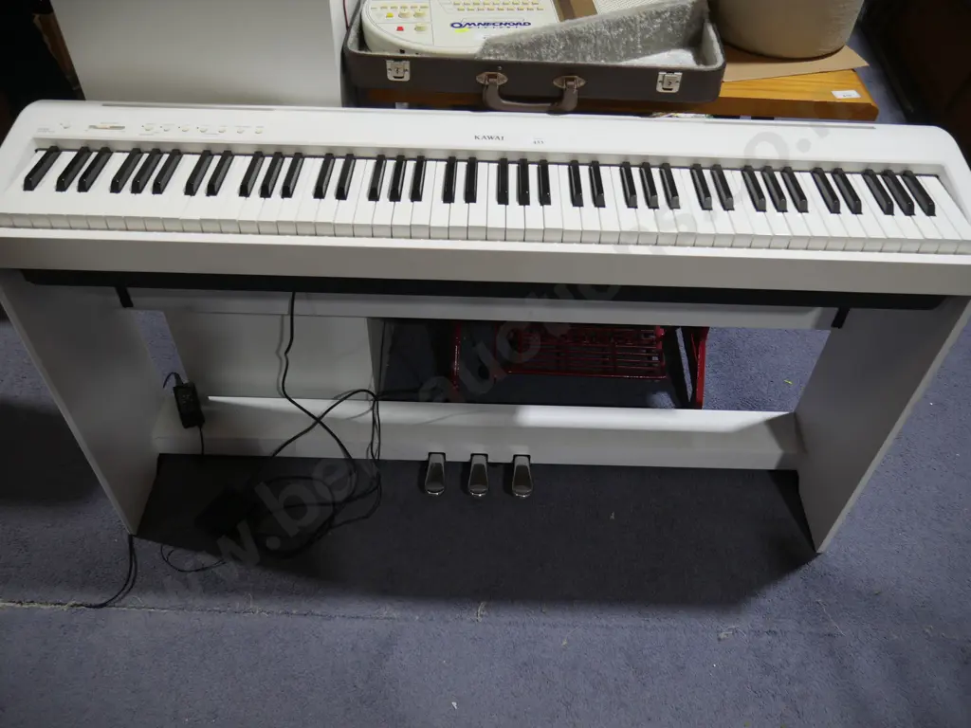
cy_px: 364
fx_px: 785
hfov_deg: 63.4
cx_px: 486
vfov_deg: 49.7
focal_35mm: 28
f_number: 3.5
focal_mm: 14
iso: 200
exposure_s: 1/60
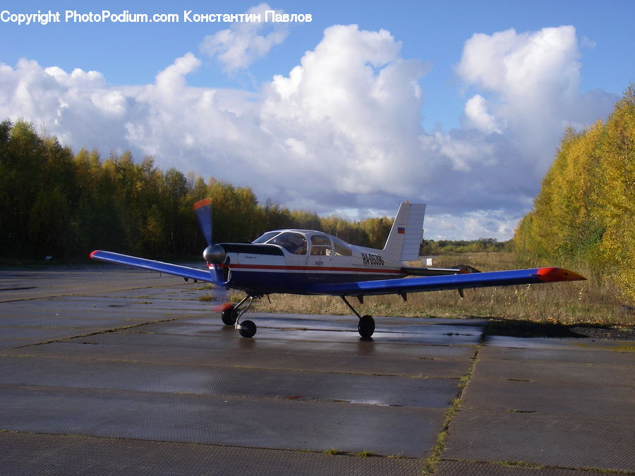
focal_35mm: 49
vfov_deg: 29.7
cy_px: 238
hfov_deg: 38.9
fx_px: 899
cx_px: 318
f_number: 7
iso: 64
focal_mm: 8.1
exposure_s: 1/200
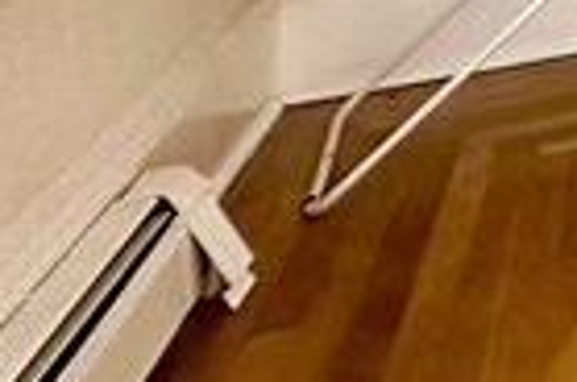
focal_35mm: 70
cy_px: -399
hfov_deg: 15.9
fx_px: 1119
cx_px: 1339
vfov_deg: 15.3
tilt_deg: +0.1
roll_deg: +0.1
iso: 1000
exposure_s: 1/60
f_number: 2.2
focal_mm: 2.22
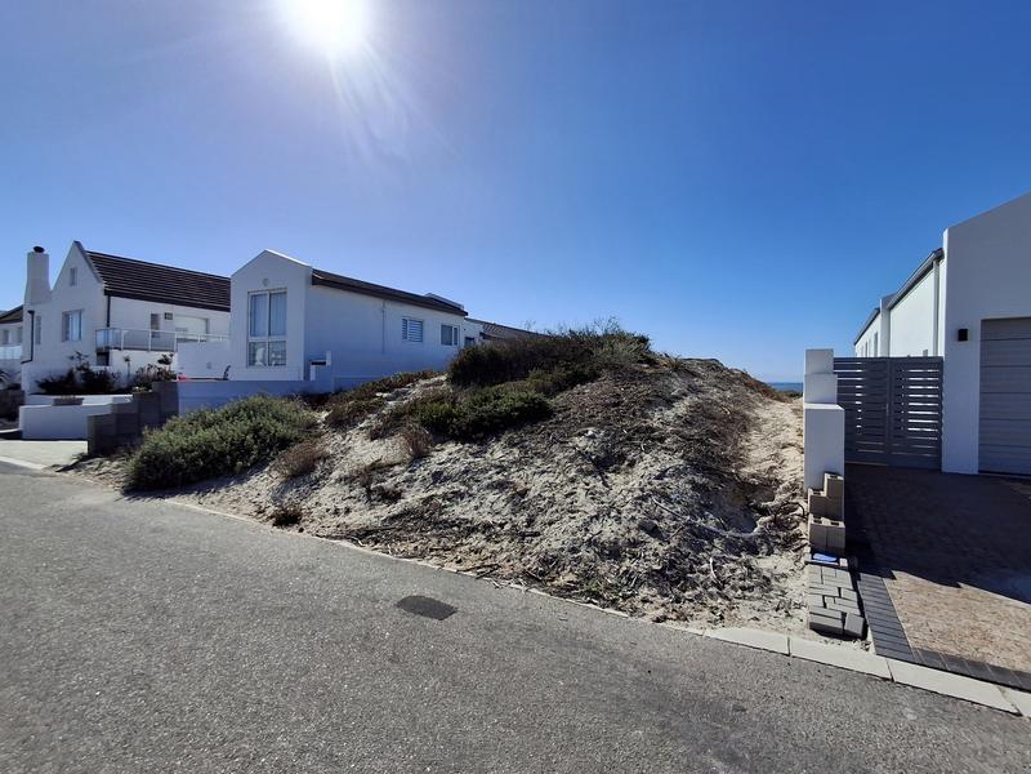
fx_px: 477
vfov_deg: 78.1
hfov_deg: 94.5
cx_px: 516
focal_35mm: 16
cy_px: 387
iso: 40
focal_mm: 1.64
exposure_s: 1/2882
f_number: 2.2
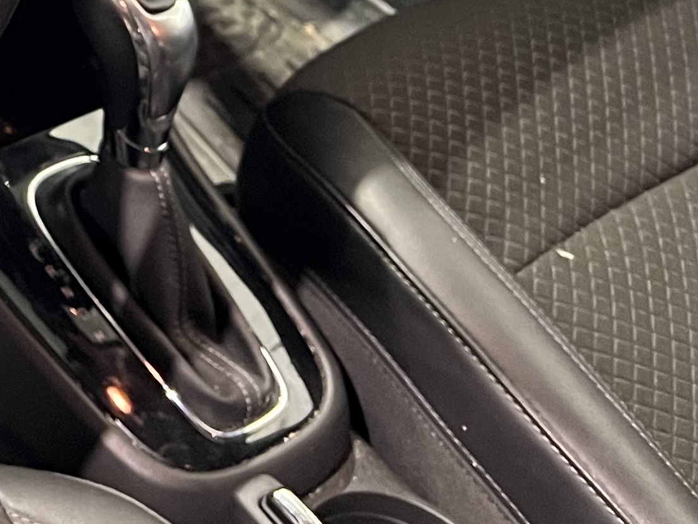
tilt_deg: -34.4
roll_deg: -6.8
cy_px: -294
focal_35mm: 95
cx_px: -309
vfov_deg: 14.4
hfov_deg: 18.6
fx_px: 1916
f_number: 1.5
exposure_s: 1/40
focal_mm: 5.7
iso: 500
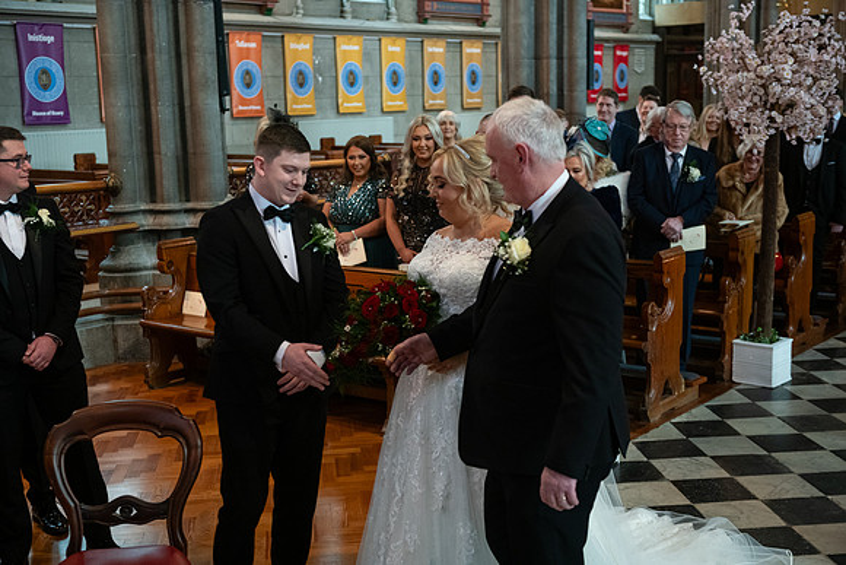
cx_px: 423
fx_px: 1128
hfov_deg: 41.1
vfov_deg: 28.1
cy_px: 282
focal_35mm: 48
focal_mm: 48
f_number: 3.5
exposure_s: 1/160
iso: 1250
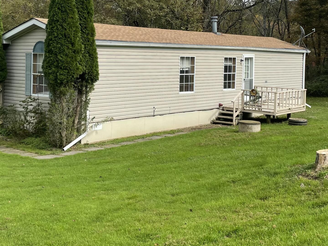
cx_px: 178
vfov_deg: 26.8
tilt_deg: -1.7
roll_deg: -1.3
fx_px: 512
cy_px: 74
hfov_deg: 35.5
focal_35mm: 54
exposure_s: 1/2398
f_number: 1.6
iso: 32
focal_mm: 4.2
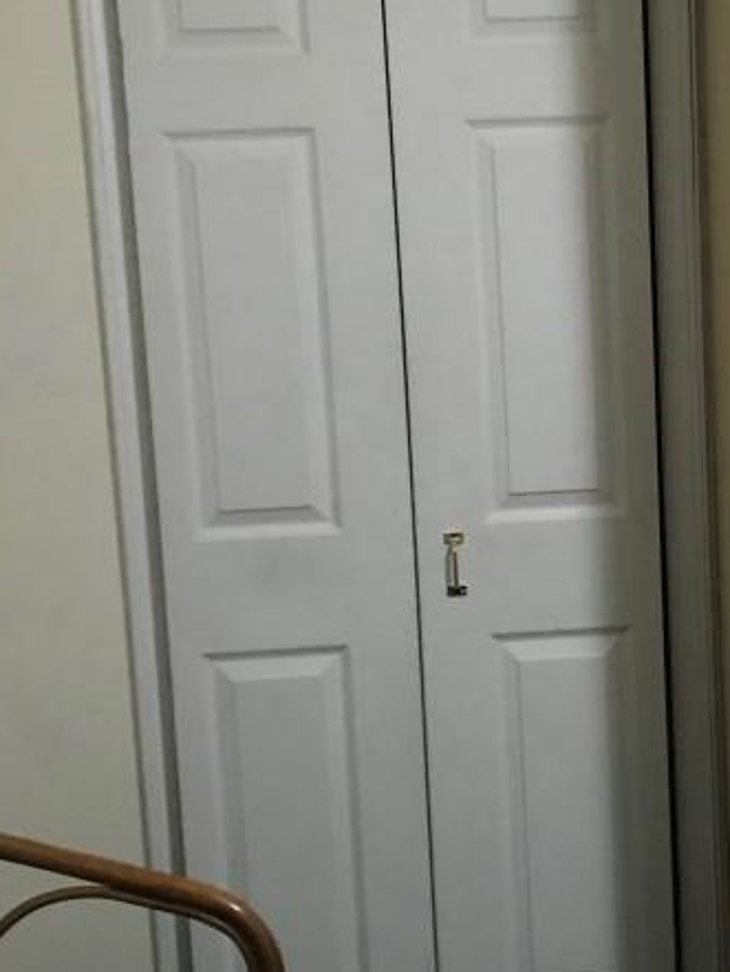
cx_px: 651
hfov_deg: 22.1
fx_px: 1827
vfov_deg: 29.8
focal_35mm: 65
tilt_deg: -9.5
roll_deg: +2.3
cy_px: 436
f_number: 1.8
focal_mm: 3.99
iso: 100
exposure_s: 1/10
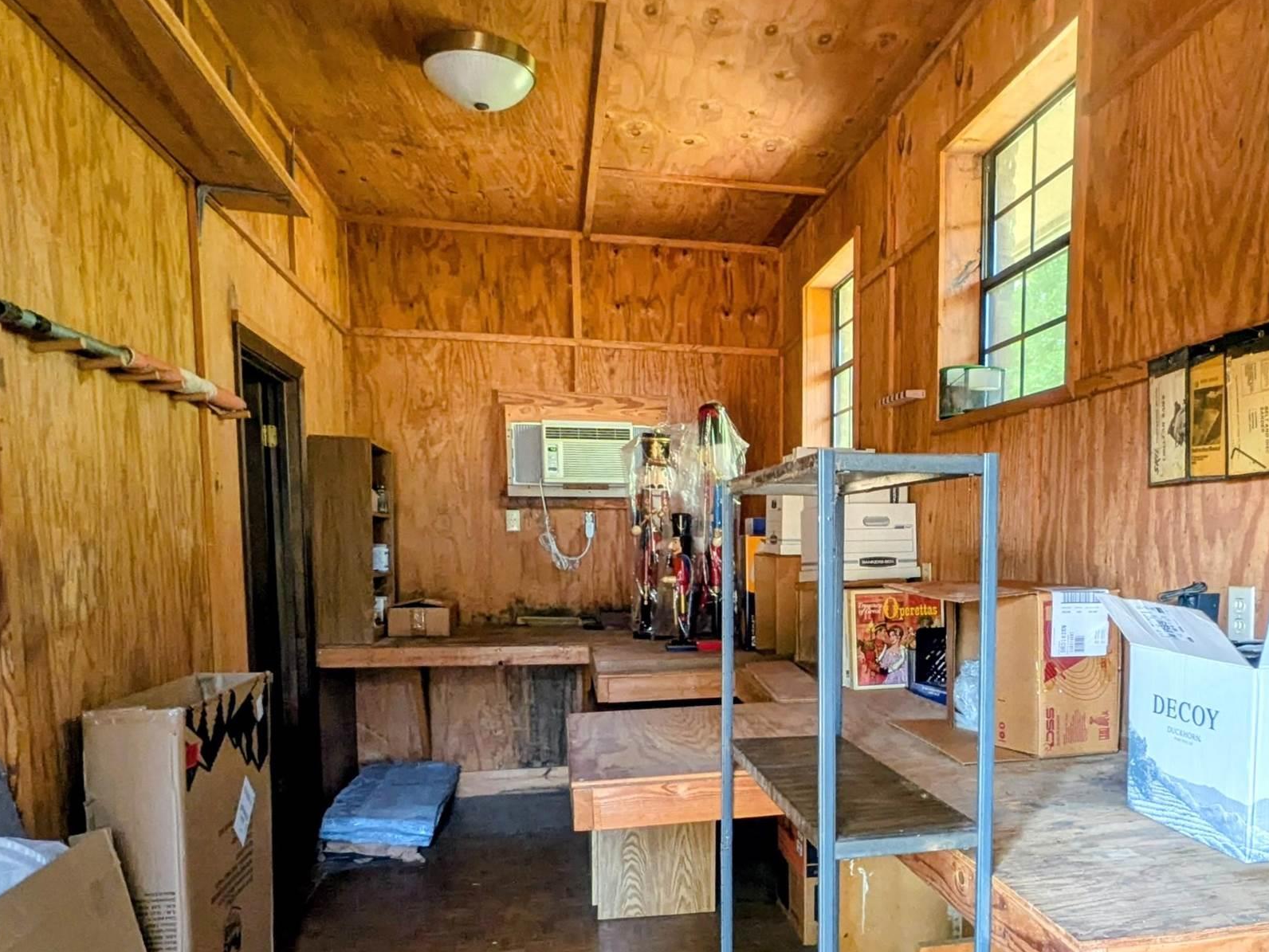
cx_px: 811
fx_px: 990
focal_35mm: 27
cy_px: 634
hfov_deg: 64.1
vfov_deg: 50.5
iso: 81
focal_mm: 1.85
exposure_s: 1/39.1
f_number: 2.2
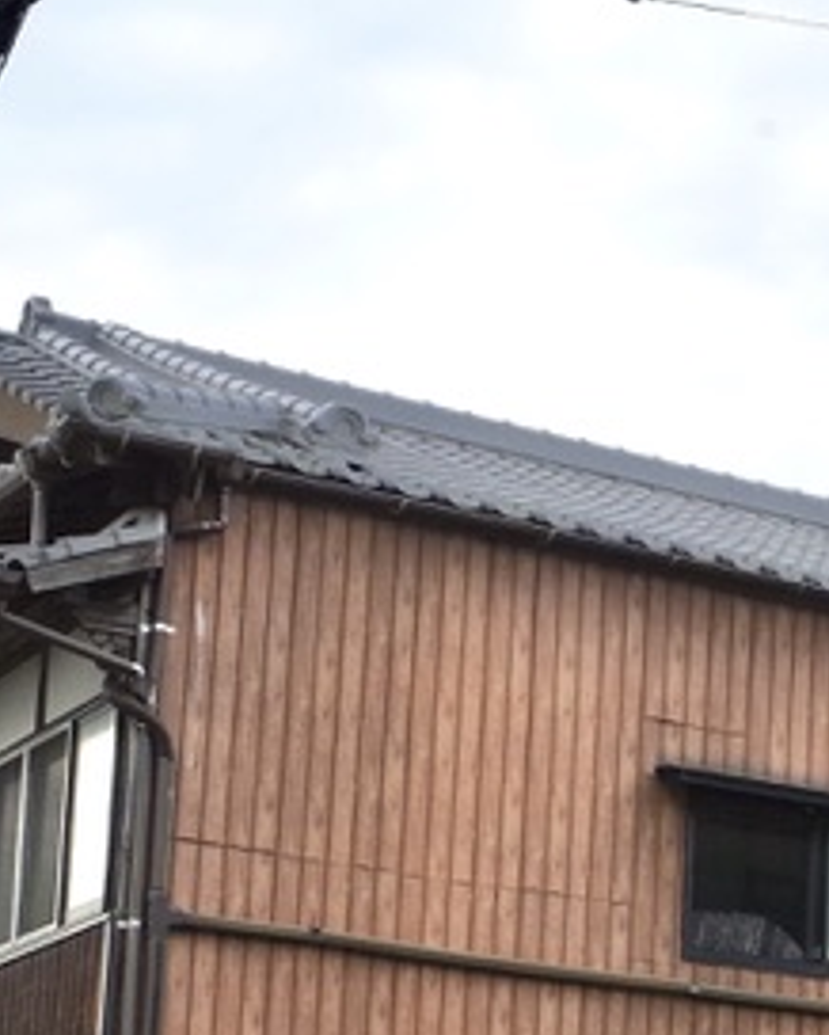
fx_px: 3217
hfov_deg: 13.6
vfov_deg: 17.8
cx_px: 1356
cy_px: 1029
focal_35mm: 105
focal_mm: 18.3
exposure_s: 1/160
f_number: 8
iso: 200
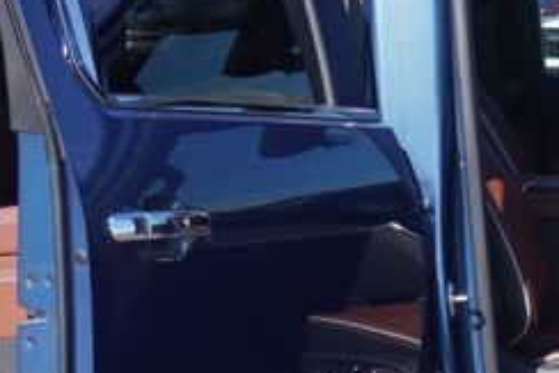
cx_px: 834
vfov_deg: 8.1
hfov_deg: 11.6
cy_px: 330
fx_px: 2643
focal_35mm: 170
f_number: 8
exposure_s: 1/160
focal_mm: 27
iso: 100
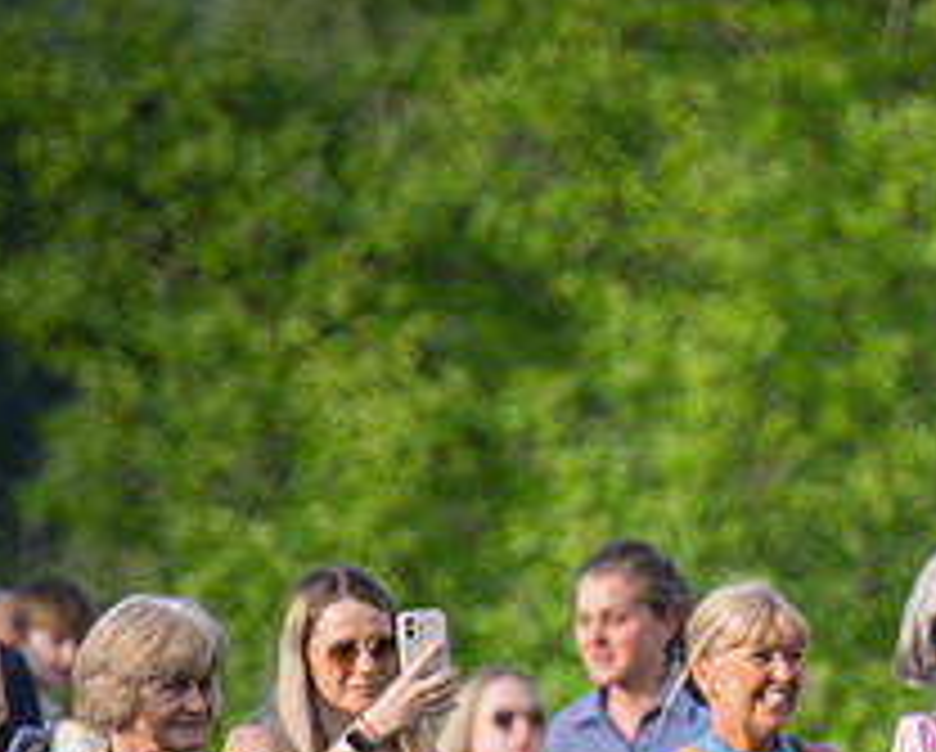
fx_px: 44663
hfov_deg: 1.2
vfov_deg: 1.0
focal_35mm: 1610
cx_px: 1559
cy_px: 889
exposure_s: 1/1600
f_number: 4
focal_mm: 250
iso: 400
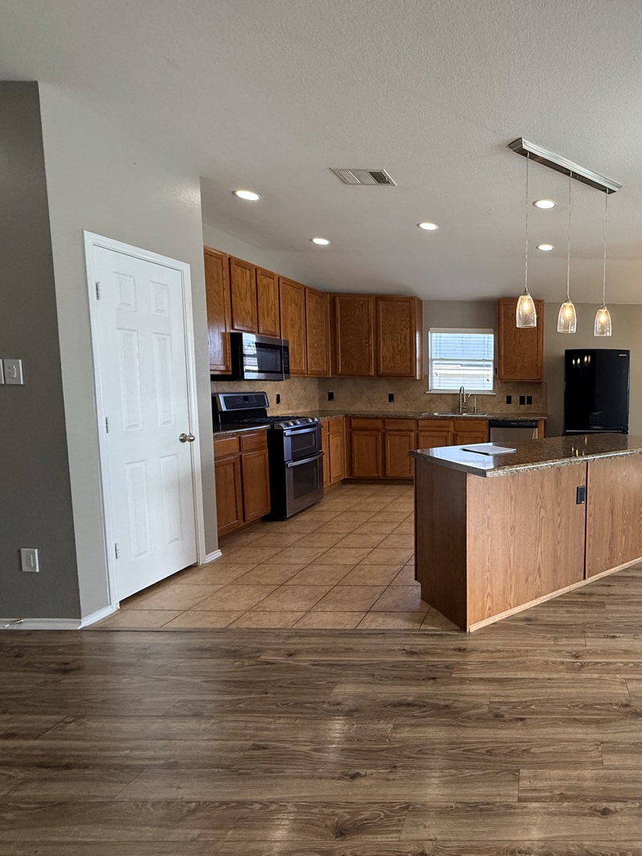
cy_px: 428
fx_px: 470
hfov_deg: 59.9
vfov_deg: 84.7
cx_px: 560
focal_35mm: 19
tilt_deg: -4.7
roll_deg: -1.4
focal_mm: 2.22
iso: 160
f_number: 2.2
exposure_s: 1/120
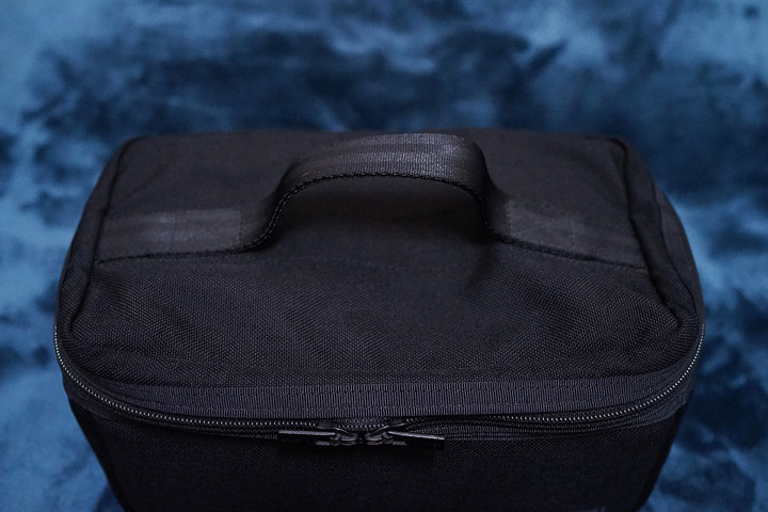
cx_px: 384
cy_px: 256
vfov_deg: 37.9
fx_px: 747
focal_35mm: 35
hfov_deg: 54.4
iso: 6400
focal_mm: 35
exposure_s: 1/60
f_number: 3.5
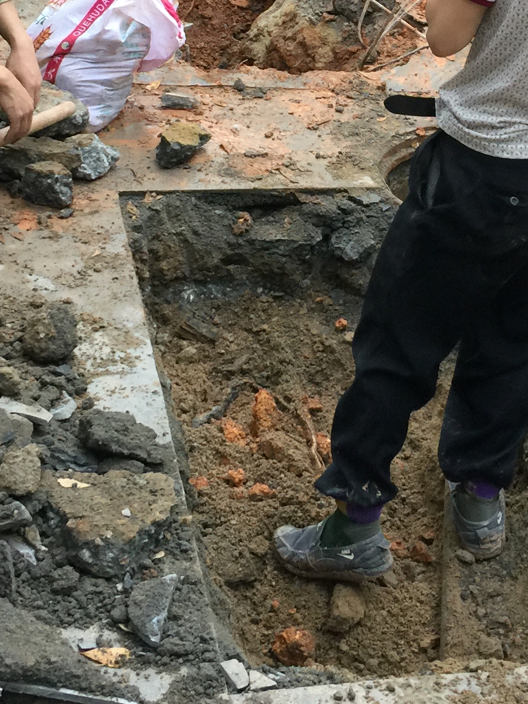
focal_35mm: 71
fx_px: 1444
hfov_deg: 20.7
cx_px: 309
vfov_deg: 26.8
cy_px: 124
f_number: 2.2
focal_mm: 4.15
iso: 64
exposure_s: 1/33
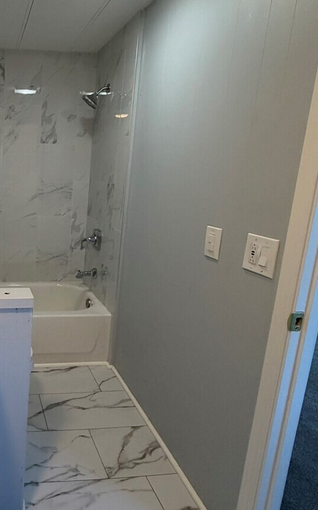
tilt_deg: -11.6
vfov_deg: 72.5
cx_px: 10
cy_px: 242
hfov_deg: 43.3
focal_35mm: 25
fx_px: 347
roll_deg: -1.2
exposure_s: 1/120
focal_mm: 2.22
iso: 250
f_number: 2.2
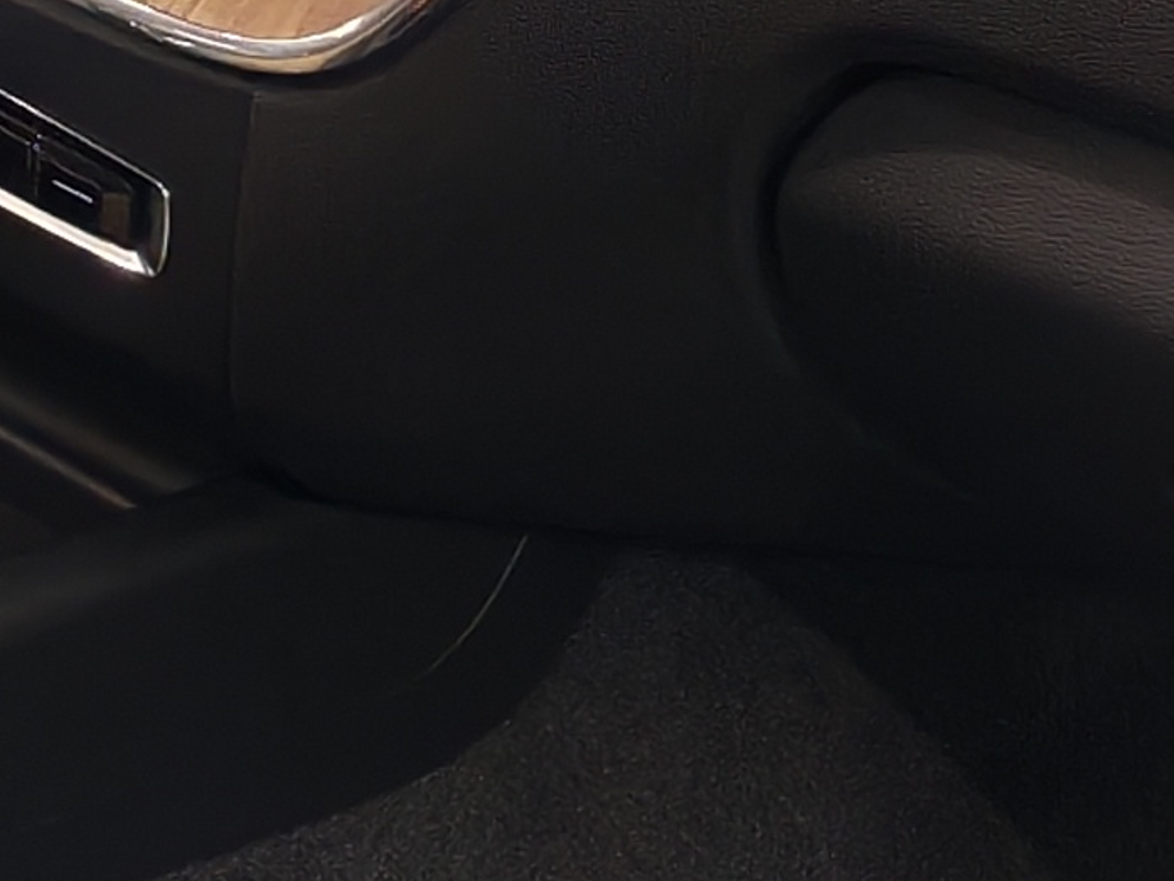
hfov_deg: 10.5
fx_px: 6377
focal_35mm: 188
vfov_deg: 7.8
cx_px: 135
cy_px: -94
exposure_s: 1/50
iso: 800
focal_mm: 6.12
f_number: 1.9
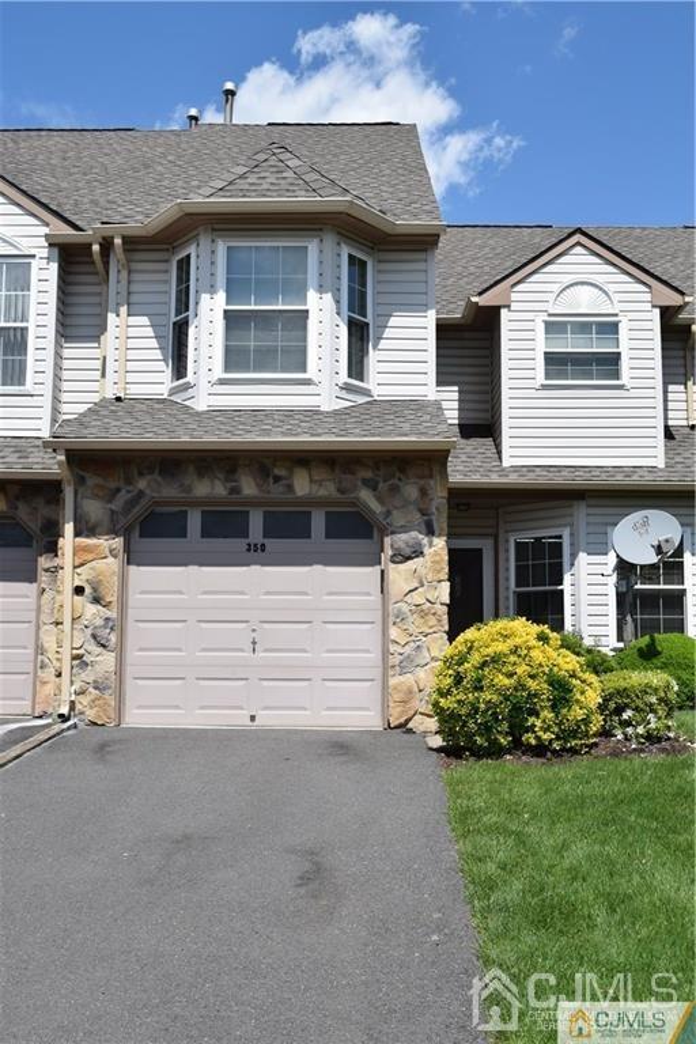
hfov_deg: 34.2
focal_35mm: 39
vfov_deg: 49.6
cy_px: 522
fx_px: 1131
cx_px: 348
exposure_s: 1/320
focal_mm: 26
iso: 100
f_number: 9
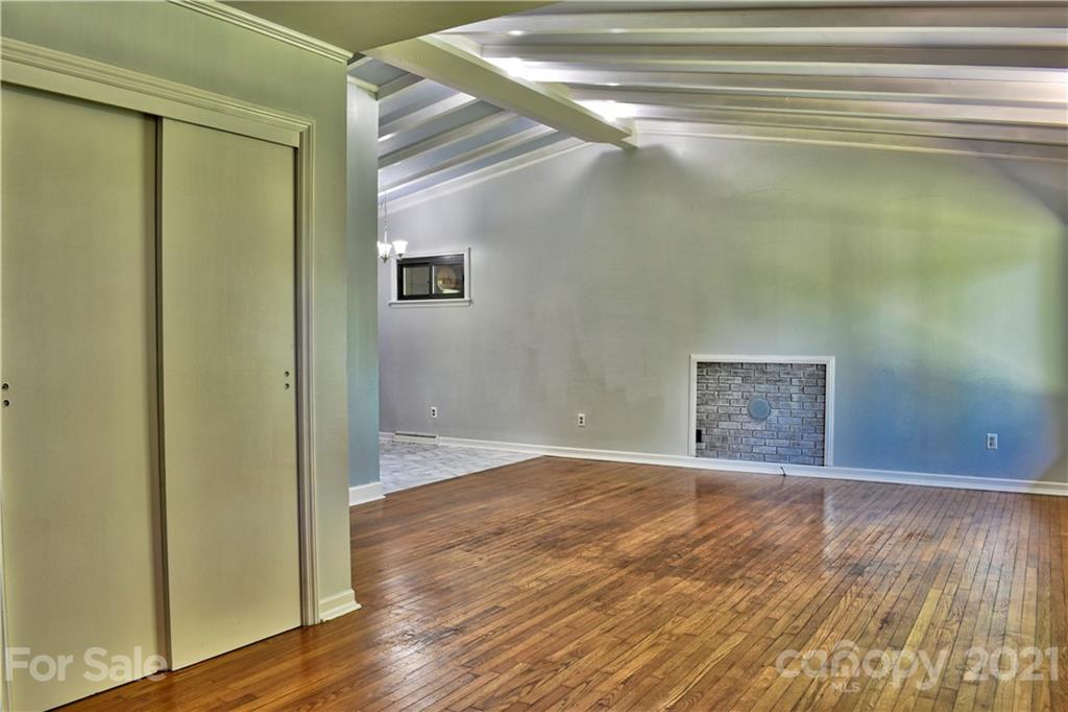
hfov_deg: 67.4
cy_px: 356
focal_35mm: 27
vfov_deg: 47.9
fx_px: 801
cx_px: 534
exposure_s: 1/1.67
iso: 100
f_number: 13
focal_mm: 18
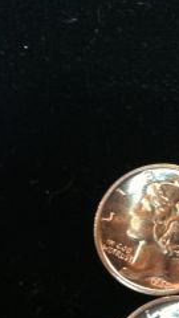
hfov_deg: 12.3
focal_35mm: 95
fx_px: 802
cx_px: 251
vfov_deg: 22.3
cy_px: 236
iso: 250
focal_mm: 3.85
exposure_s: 1/15
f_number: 2.8
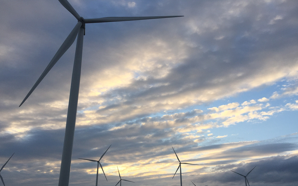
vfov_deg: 40.5
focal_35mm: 31
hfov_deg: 61.2
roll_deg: -1.3
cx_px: 148
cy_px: 107
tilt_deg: +22.3
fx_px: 252
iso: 32
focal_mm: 4.15
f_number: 2.2
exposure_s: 1/694
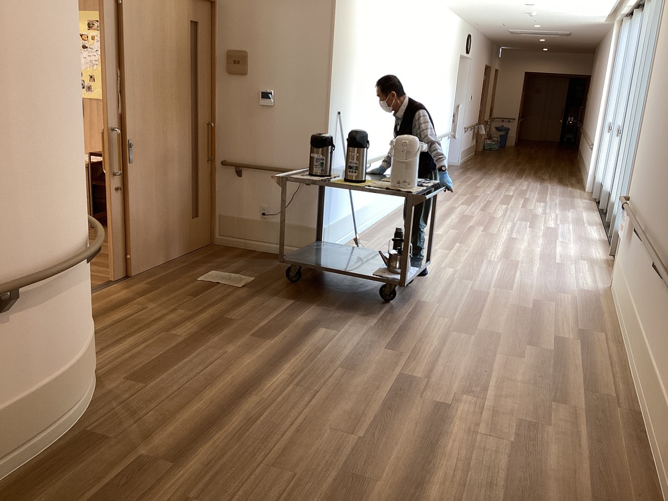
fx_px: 598
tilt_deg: -15.7
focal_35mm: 31
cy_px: 250
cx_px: 334
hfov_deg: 58.4
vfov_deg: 45.4
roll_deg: -2.4
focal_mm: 3.3
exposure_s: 1/60
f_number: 2.4
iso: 64
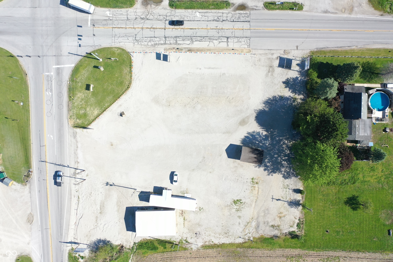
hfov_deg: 65.5
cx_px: 196
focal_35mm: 28
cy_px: 131
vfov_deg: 46.4
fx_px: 306
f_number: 2.8
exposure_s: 1/3200
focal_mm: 10.26
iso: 400
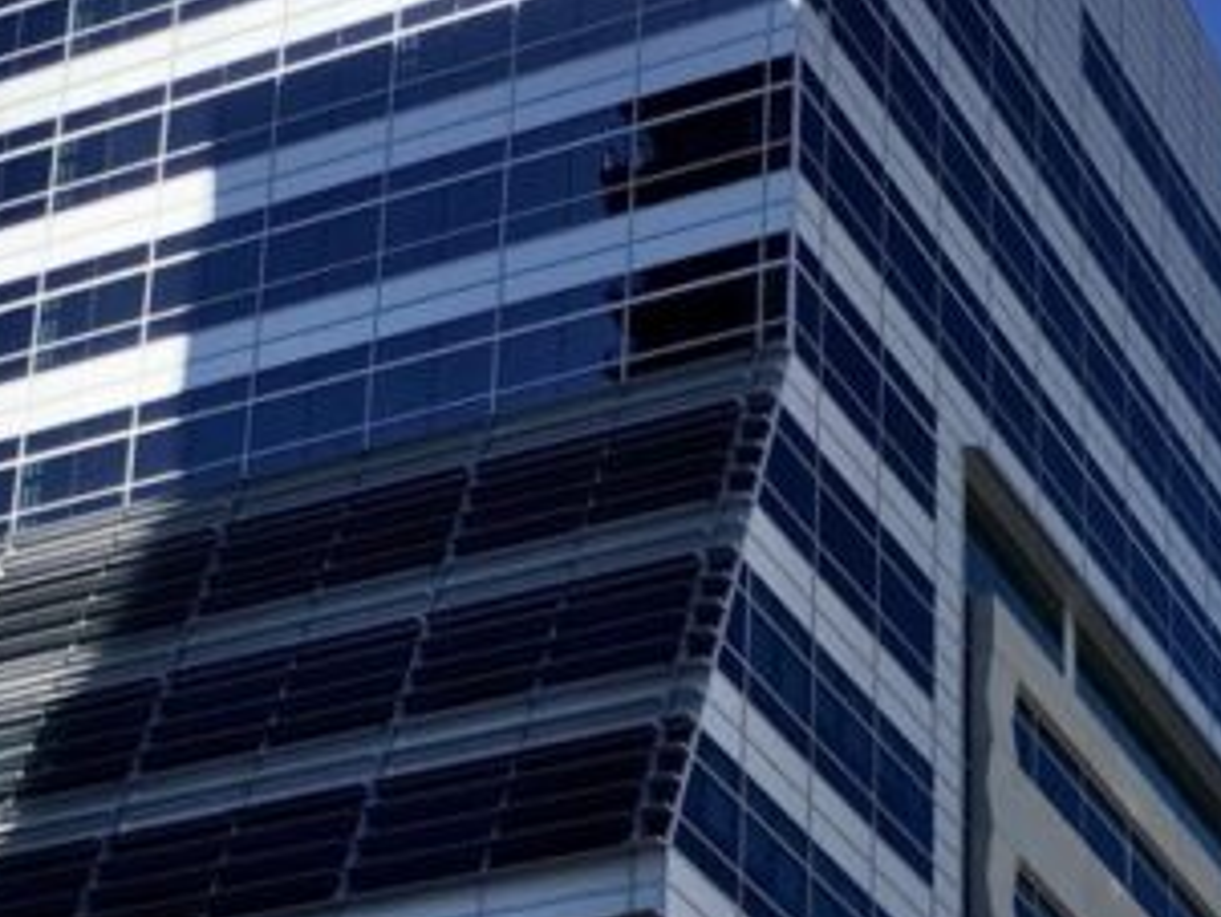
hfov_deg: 26.2
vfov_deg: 19.7
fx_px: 2611
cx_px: 426
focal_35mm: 74
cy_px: 710
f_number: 2.2
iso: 25
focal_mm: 4.15
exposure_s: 1/1508
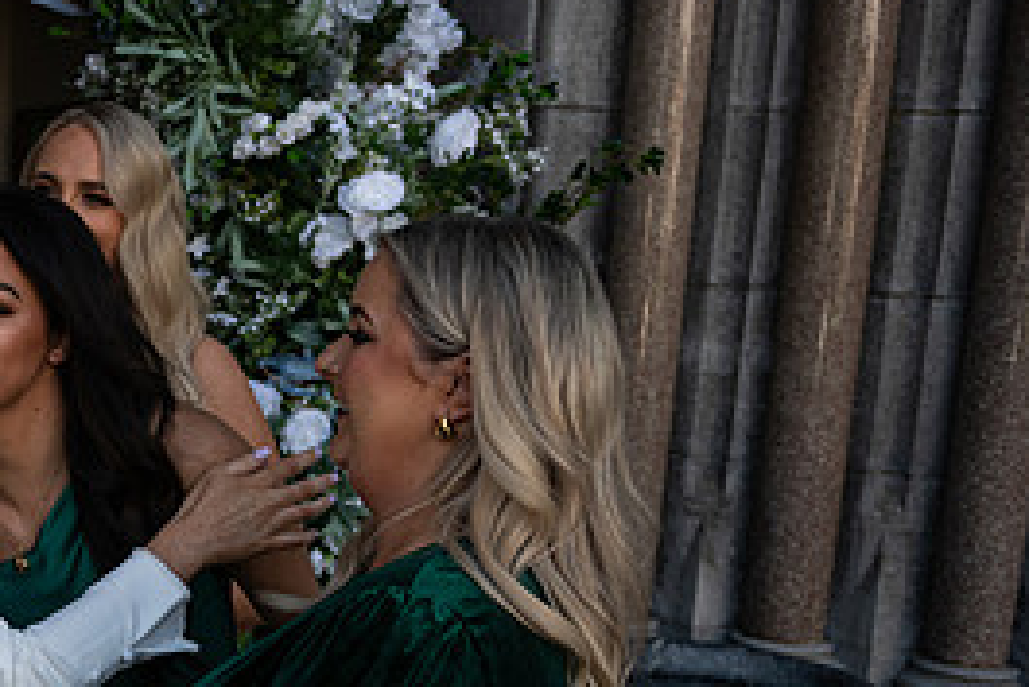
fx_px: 1687
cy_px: 507
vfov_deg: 22.8
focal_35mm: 59
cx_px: -85
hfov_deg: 30.5
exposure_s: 1/1600
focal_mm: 27
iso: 500
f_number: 3.5
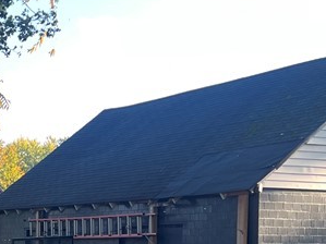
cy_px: 280
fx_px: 838
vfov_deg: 16.0
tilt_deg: -3.3
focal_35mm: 89
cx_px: -58
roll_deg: -1.0
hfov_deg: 20.7
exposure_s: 1/223
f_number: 1.5
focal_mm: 5.7
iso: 50
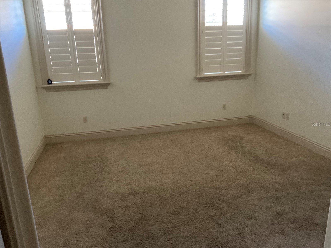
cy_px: 124
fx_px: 277
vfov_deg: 48.2
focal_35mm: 29
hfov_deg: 61.7
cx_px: 166
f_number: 1.8
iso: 320
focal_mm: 3
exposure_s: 1/48
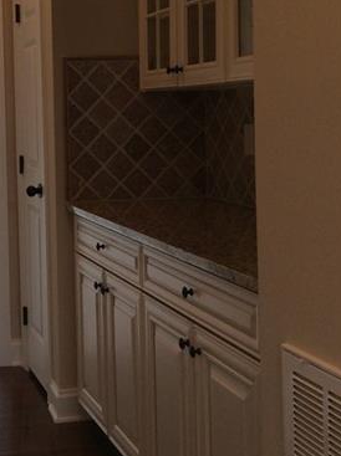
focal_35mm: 67
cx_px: 35
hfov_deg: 21.4
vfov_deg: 28.7
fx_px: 883
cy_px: 137
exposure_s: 1/60
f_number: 2.4
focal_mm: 3.3
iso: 50
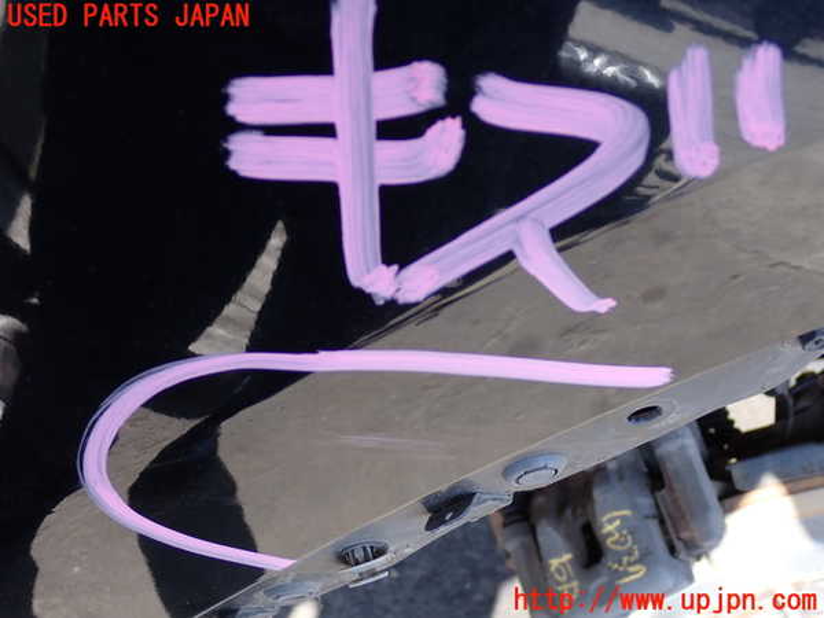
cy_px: 309
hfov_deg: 38.2
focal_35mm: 50
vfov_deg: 29.1
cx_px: 412
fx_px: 1190
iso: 125
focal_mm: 9.01
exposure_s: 1/125
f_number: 3.2
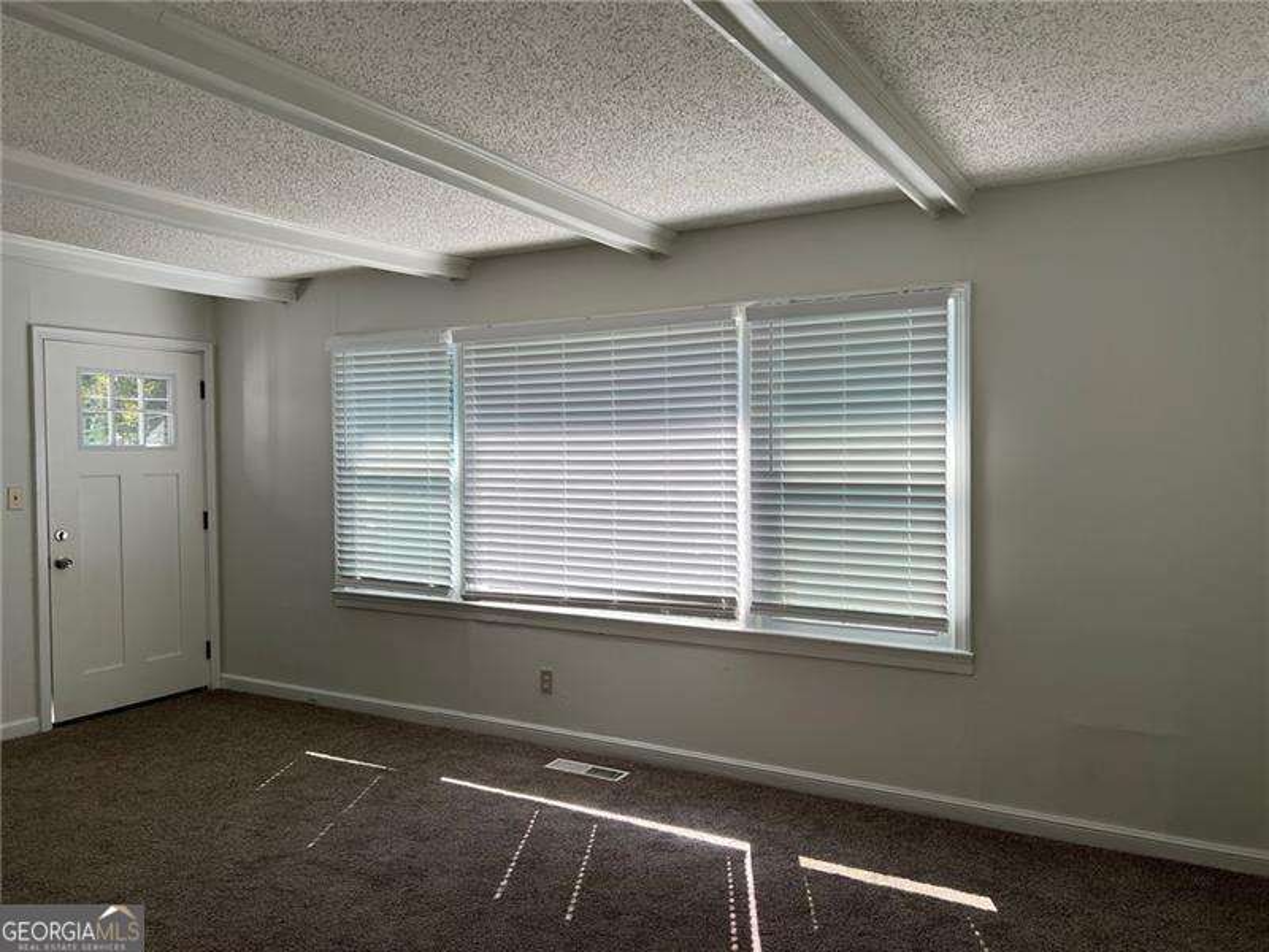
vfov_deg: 53.1
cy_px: 476
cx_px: 634
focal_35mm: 26
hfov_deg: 67.3
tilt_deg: -0.9
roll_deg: +0.5
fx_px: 953
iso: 50
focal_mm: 5.7
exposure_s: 1/493
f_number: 1.5
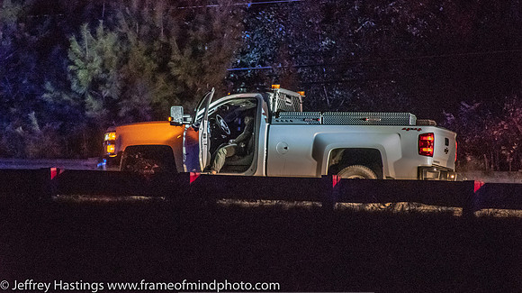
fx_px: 4052
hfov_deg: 7.4
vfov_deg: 4.1
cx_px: 261
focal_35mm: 293
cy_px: 140
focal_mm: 185
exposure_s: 1/80
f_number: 5.6
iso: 16000
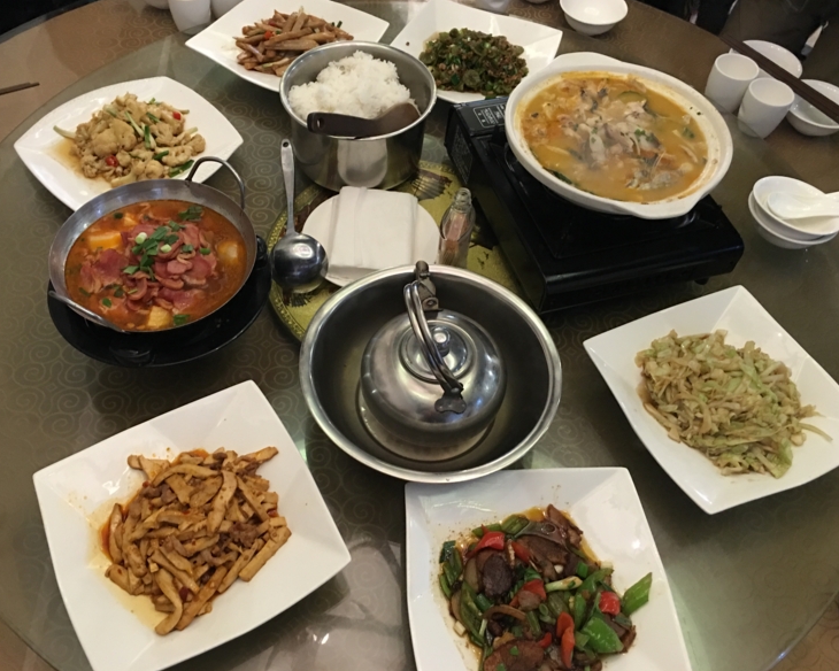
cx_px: 401
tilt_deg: -54.4
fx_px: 770
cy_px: 336
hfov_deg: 57.2
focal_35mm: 31
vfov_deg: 47.1
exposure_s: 1/10
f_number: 2.2
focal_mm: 4.15
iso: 100
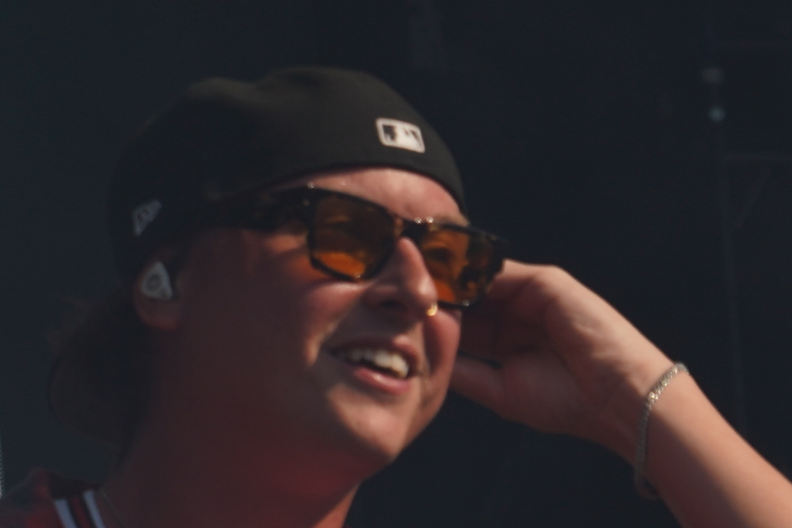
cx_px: 710
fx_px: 10074
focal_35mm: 458
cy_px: 697
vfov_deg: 3.0
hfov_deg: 4.5
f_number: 8
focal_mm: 105
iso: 100
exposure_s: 1/640
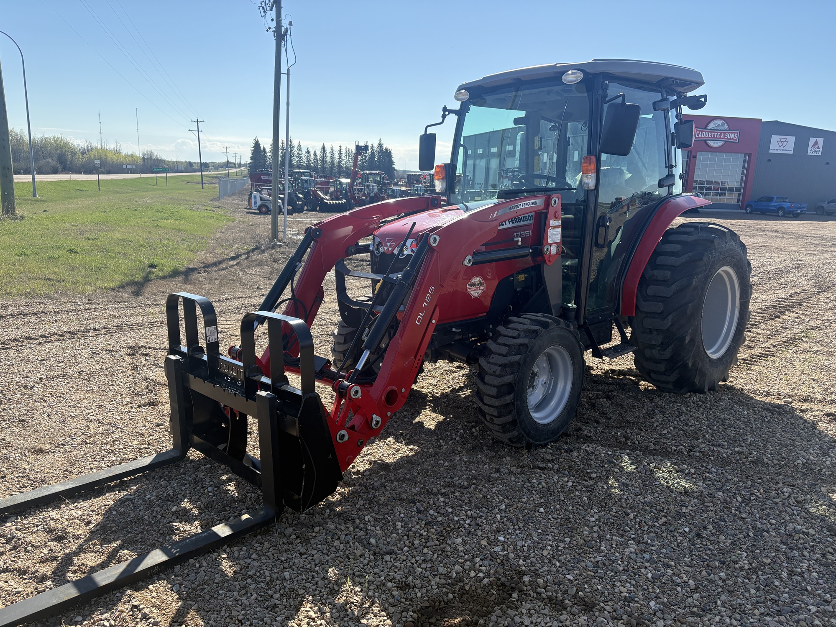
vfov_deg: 53.1
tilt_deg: -12.6
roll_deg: -1.8
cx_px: 418
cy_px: 314
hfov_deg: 67.3
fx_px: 628
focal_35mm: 26
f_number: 1.6
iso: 64
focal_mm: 5.96
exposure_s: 1/3448
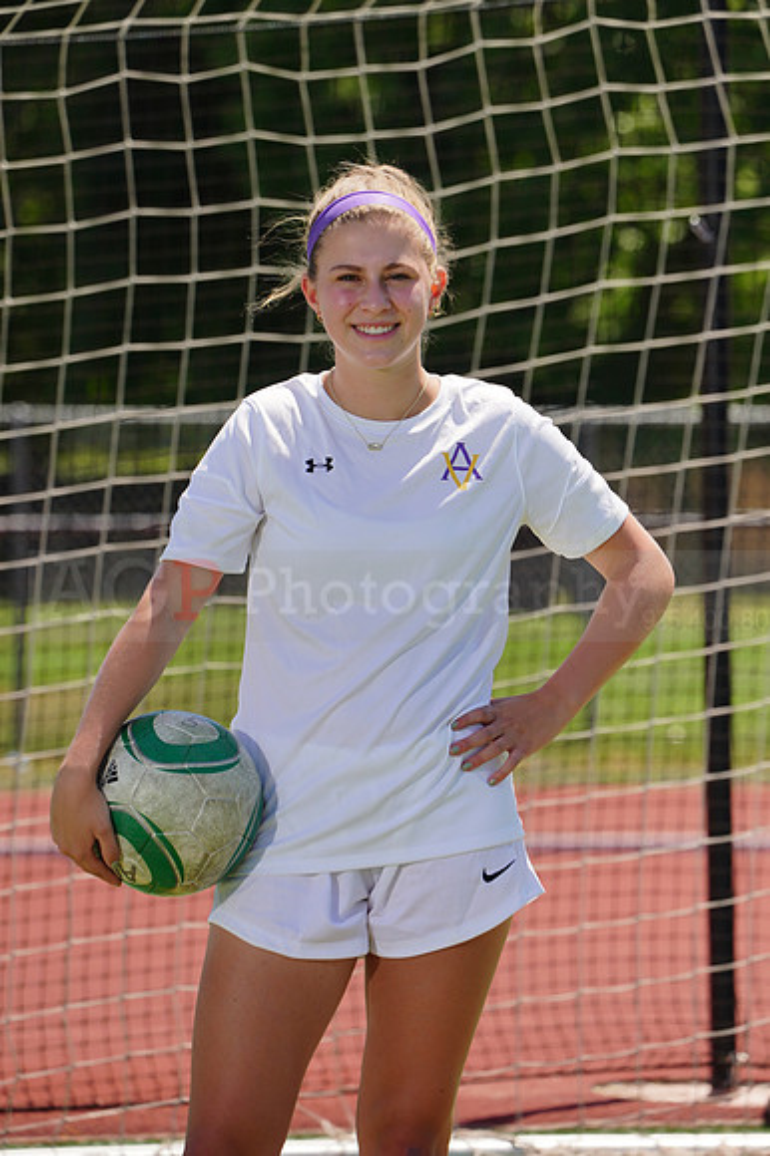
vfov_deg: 5.2
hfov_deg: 3.4
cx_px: 385
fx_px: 12848
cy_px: 578
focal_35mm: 400
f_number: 13
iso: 200
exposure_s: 1/250
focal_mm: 400
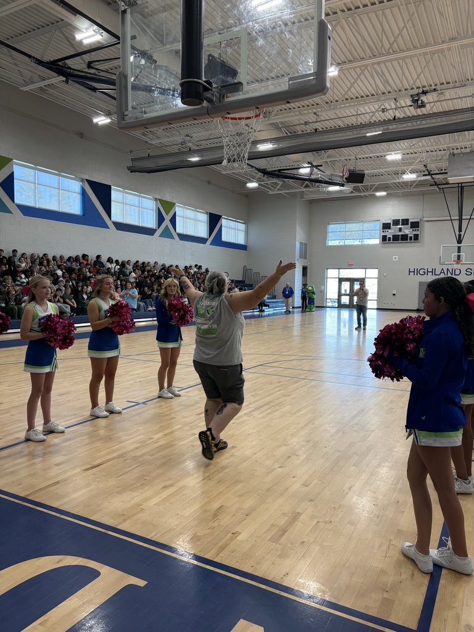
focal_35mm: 26
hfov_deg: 53.1
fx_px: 475
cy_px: 316
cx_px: 237
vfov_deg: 67.3
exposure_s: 1/120
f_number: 1.6
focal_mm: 5.96
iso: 125
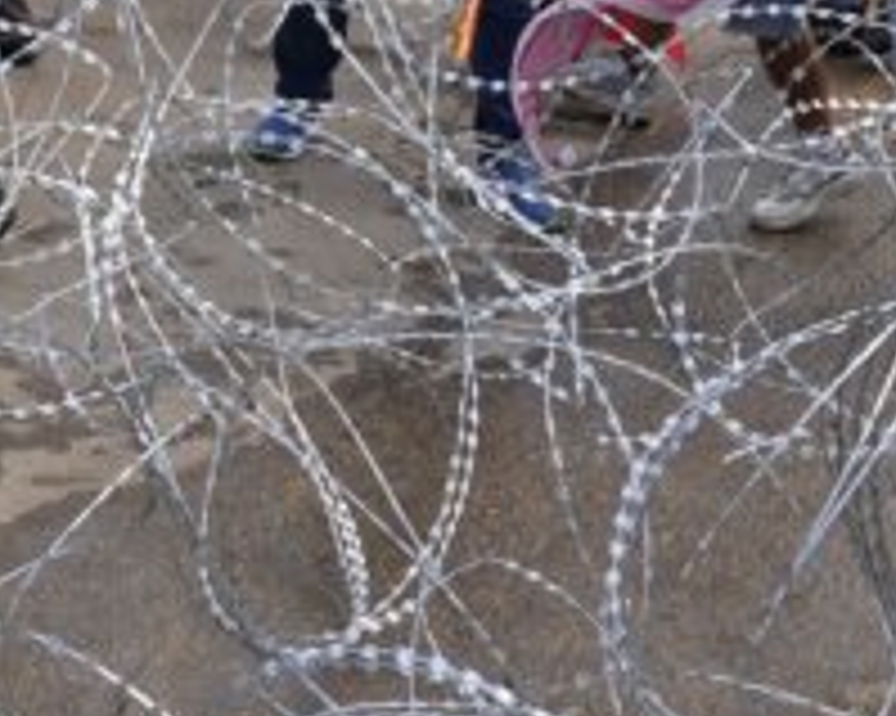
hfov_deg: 18.7
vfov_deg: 14.8
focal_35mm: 102
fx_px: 2704
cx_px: 266
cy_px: -50
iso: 400
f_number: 5.6
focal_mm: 24
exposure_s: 1/400
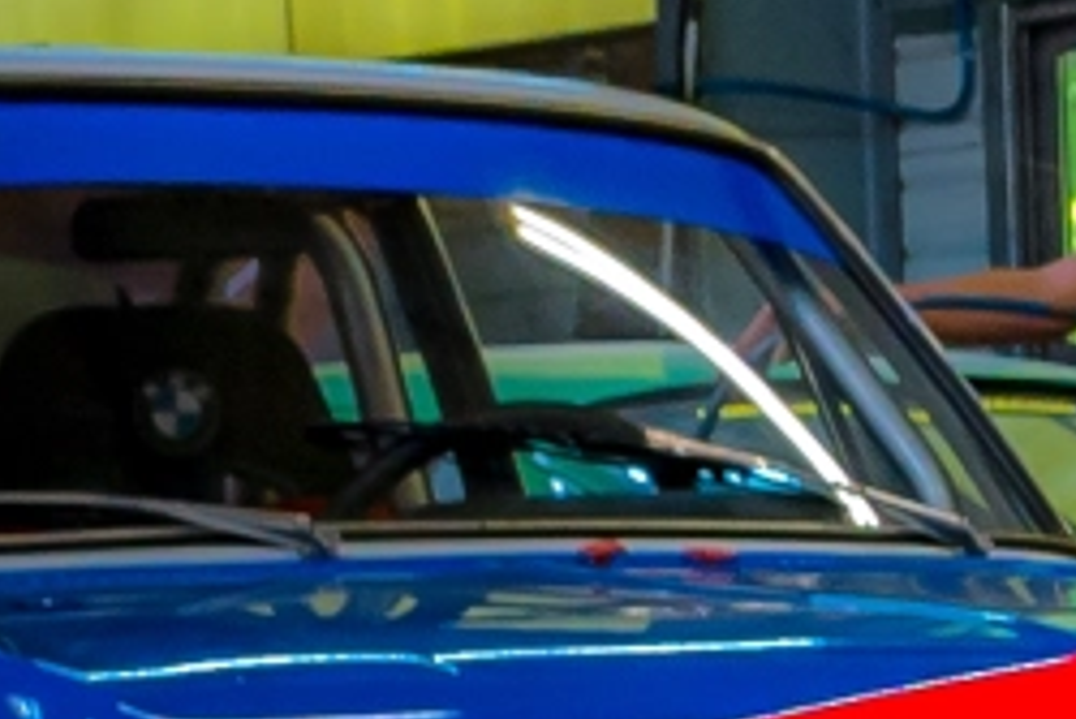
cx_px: 3874
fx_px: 6878
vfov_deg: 5.9
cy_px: 887
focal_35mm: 230
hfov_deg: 7.3
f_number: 7.1
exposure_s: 1/100
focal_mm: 20
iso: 720
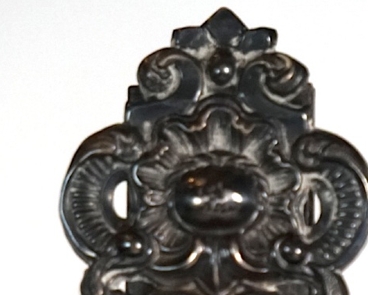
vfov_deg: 2.5
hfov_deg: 3.1
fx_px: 6798
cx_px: 235
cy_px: 250
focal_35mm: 624
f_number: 6.3
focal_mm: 174
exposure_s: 1/320
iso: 2000
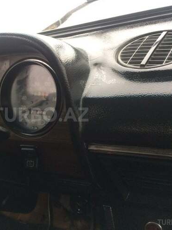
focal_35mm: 39
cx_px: 41
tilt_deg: -8.2
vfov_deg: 47.9
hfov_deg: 35.9
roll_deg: +4.1
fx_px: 258
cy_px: 115
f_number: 2.2
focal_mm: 4.15
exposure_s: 1/33
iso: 64
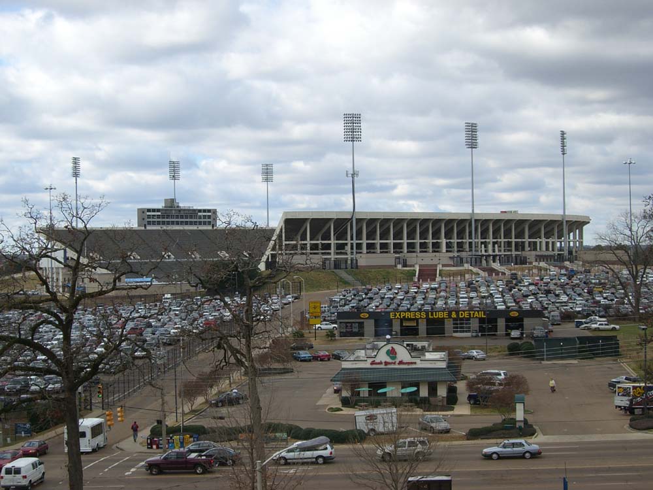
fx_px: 1245
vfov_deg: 22.3
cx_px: 326
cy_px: 245
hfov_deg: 29.4
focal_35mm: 66
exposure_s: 1/320
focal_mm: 10.7
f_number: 5.8
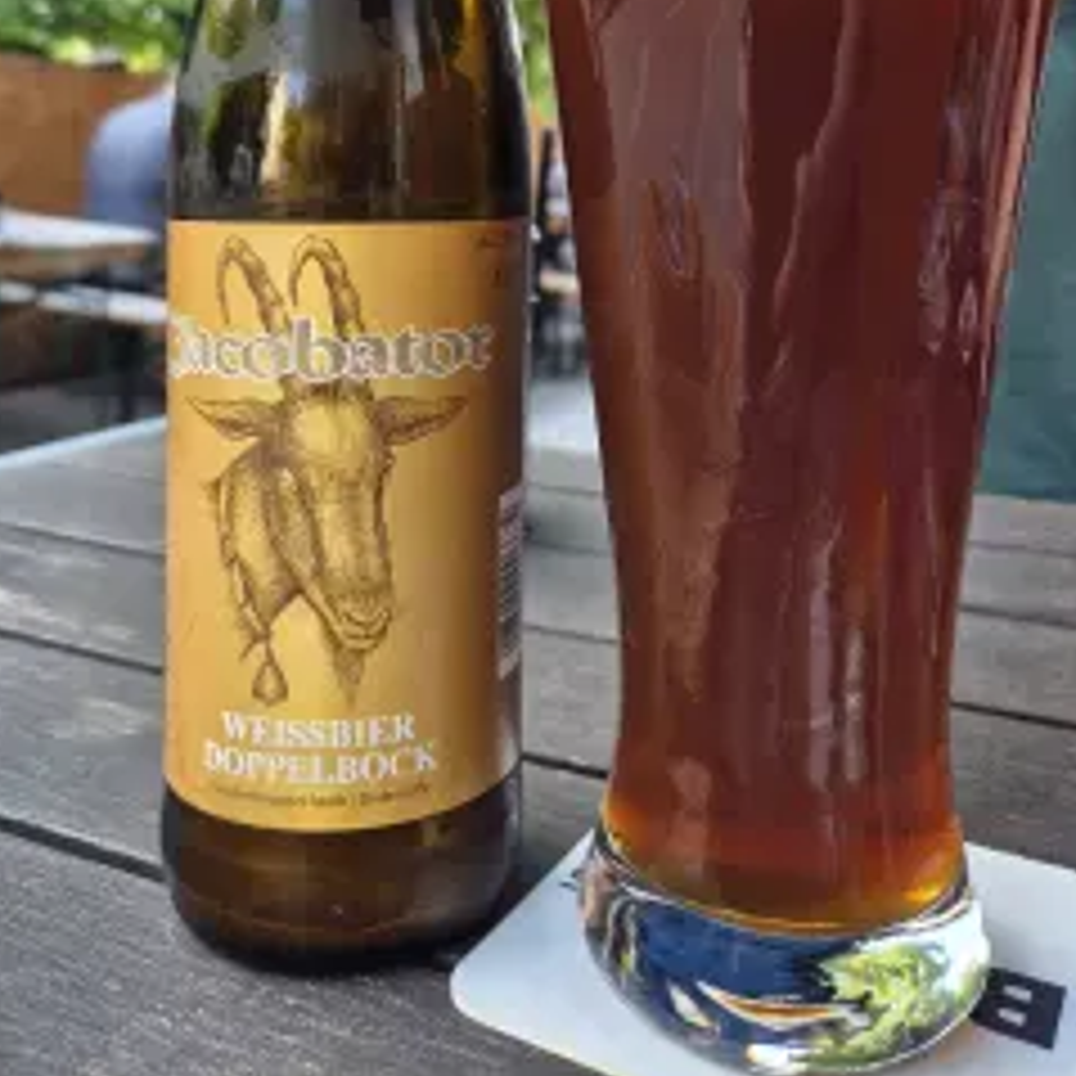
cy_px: 198
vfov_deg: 45.7
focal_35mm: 34
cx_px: 495
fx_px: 1196
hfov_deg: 48.4
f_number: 1.8
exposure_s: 1/180
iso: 64
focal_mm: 5.4
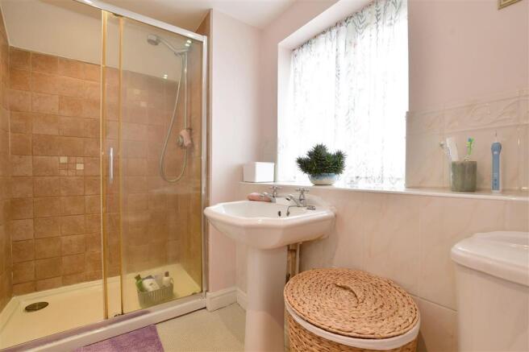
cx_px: 264
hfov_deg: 100.4
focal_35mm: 15
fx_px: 220
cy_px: 176
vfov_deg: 77.3
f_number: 8
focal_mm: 10
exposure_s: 1/6
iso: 160
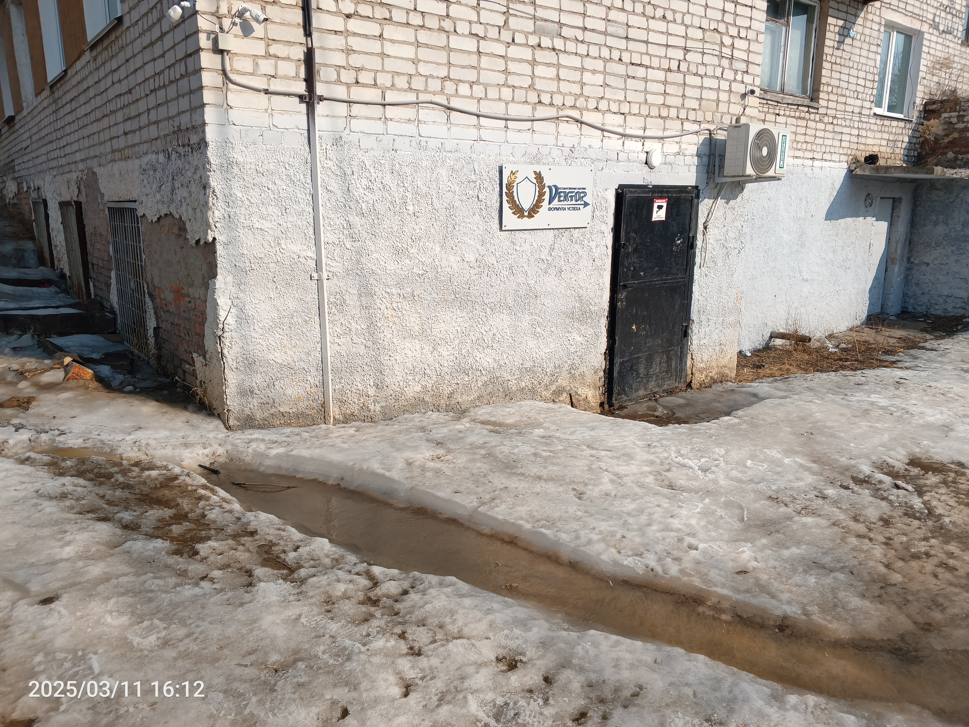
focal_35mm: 24
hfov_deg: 71.6
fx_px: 672
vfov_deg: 56.8
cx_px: 484
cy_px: 364
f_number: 1.6
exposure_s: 1/845
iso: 50
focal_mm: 4.09
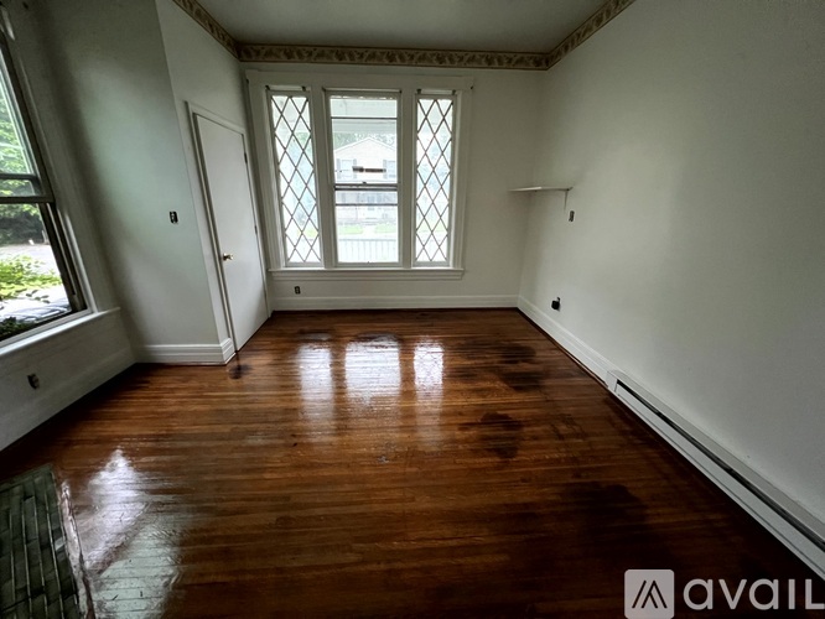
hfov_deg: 106.2
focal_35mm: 13
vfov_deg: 90.0
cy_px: 310
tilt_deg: -19.2
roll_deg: -0.4
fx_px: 310
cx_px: 412
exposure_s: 1/60
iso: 800
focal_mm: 1.57
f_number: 1.8
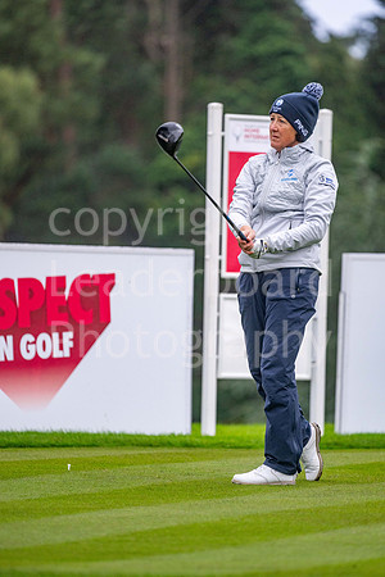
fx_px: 4812
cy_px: 288
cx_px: 192
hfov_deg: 4.6
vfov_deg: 6.9
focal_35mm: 300
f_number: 4.5
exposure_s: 1/400
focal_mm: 300
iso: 1000
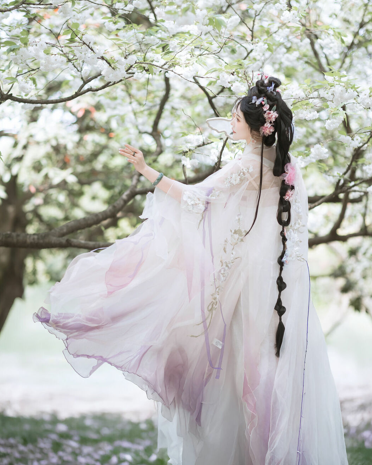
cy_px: 191
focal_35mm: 96
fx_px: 1321
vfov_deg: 19.9
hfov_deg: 16.0
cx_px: 186
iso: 100
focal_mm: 85
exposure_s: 1/640
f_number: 1.8
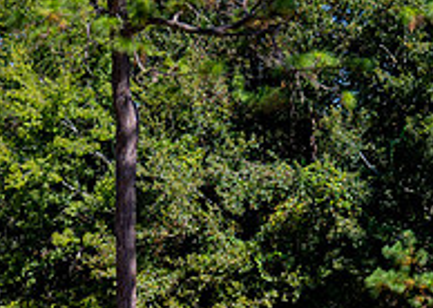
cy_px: 290
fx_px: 5440
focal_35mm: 443
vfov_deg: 3.2
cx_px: 97
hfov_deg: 4.6
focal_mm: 135
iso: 100
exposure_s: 1/1600
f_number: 2.8
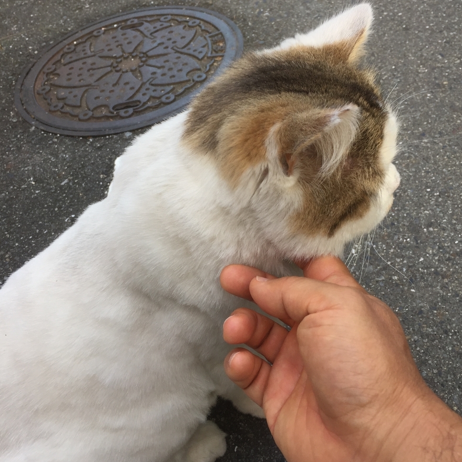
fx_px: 528
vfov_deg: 47.1
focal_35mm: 35
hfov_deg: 47.2
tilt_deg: -45.0
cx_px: 232
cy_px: 203
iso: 40
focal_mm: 4.15
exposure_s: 1/120
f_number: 2.2
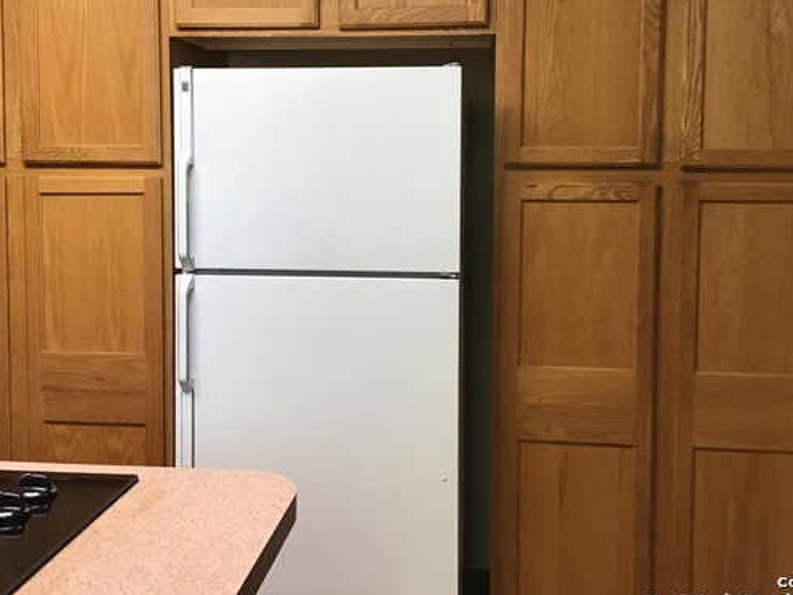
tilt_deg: -1.4
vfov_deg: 35.8
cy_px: 226
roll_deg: +0.1
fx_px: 916
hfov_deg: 46.8
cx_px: 389
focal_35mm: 40
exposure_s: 1/30
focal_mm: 3.3
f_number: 2.4
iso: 64
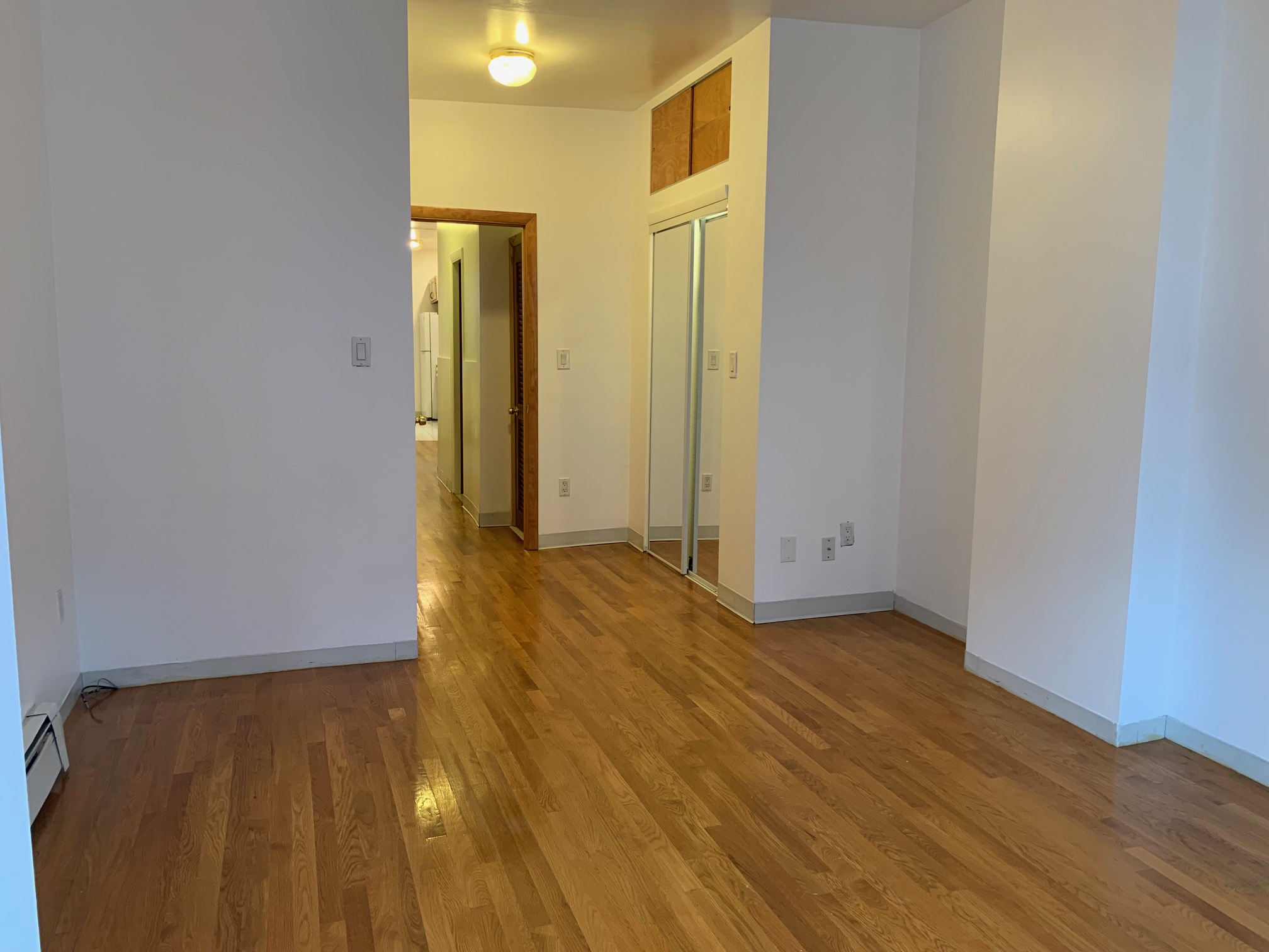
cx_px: 634
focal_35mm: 26
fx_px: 953
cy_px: 476
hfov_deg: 67.3
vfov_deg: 53.1
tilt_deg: -7.6
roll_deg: -0.3
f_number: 1.8
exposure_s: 1/60
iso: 125
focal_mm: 4.25
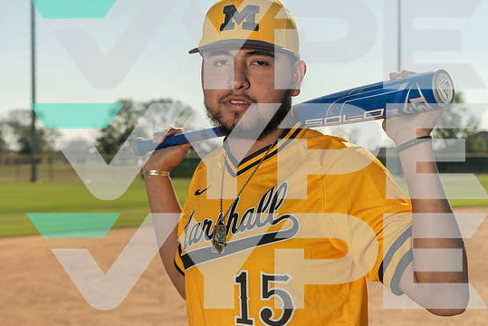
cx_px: 260
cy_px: 152
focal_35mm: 57
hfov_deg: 35.0
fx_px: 773
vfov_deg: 23.8
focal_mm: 53
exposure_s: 1/200
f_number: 5.6
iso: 500
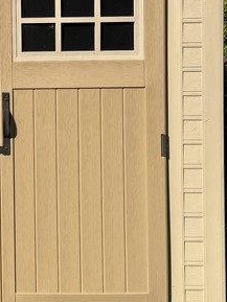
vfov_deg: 22.8
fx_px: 743
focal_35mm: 85
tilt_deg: -1.1
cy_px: 76
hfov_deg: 17.0
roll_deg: -1.8
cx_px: -3
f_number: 1.78
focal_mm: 6.76
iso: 80
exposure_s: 1/4975
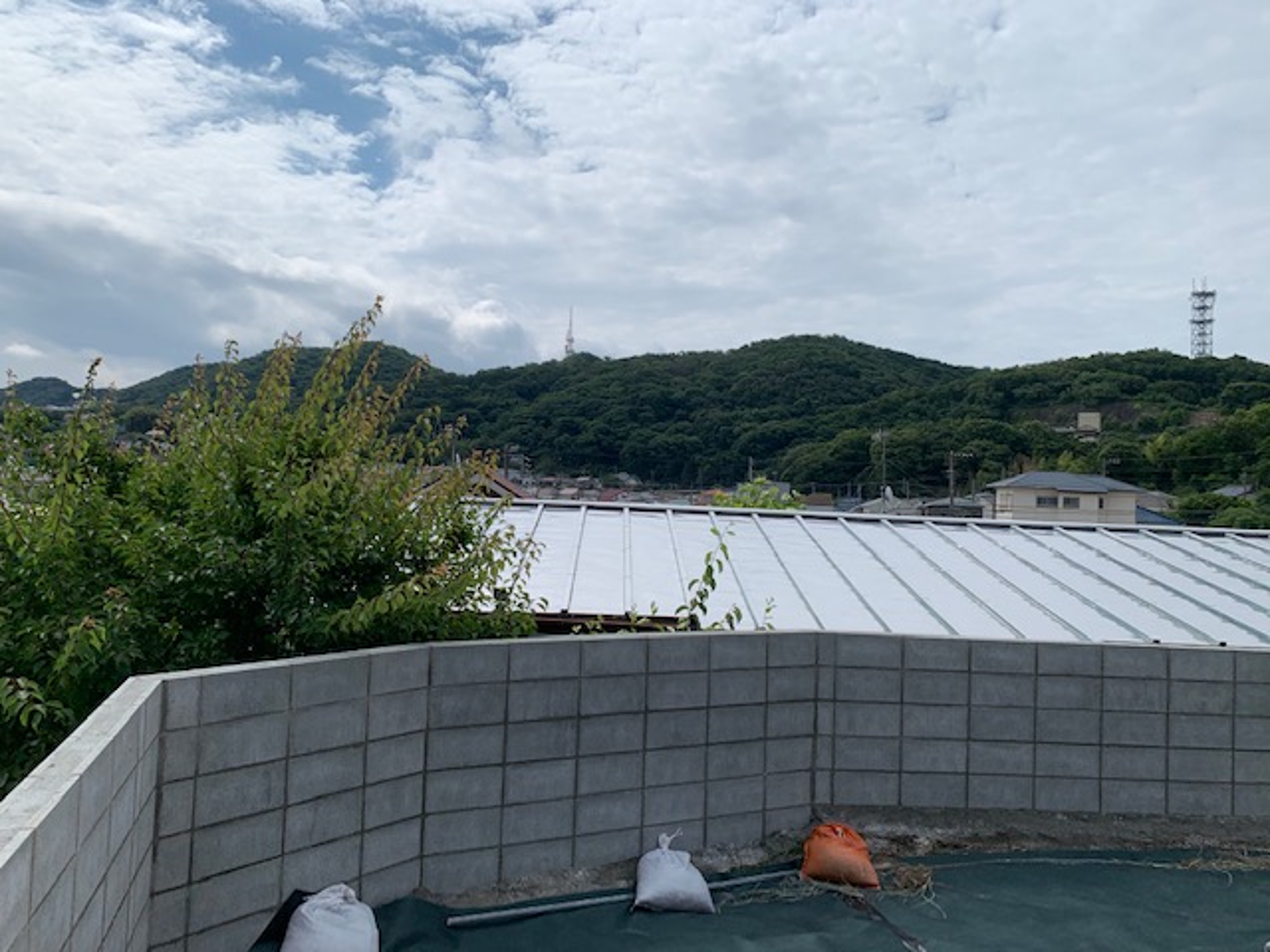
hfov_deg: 67.3
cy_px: 476
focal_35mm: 26
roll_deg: -2.6
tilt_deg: +3.2
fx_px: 954
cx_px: 635
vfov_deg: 53.1
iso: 25
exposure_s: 1/6061
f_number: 1.8
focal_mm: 4.25
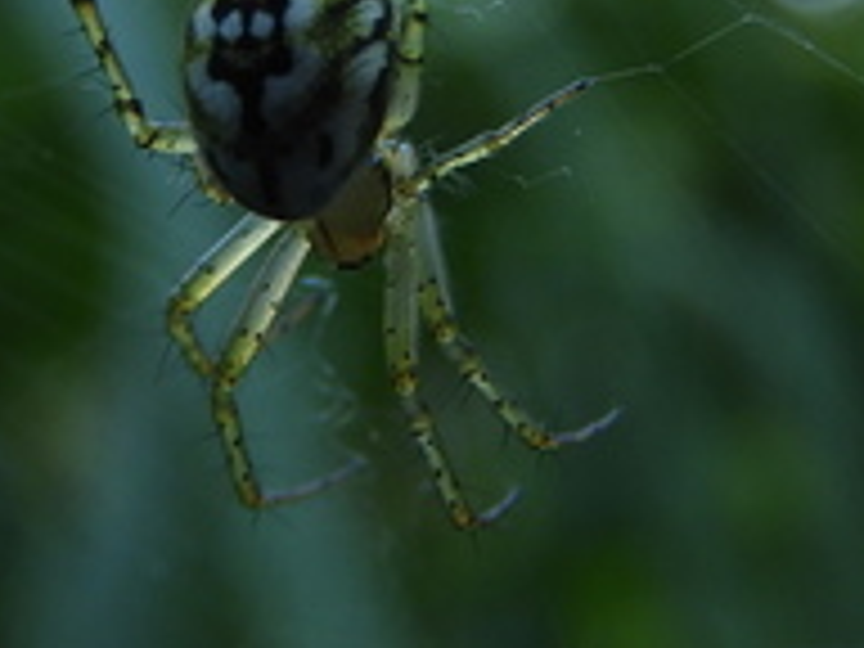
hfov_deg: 14.8
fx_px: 3320
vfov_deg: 11.0
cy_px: -9
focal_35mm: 133
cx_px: 322
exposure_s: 1/80
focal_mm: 5.4
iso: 100
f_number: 3.5
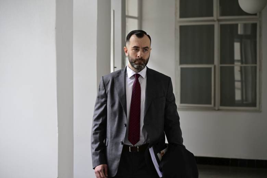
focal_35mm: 84
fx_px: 623
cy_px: 89
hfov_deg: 24.2
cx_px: 134
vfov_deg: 16.3
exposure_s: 1/160
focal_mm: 84
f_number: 4
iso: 560
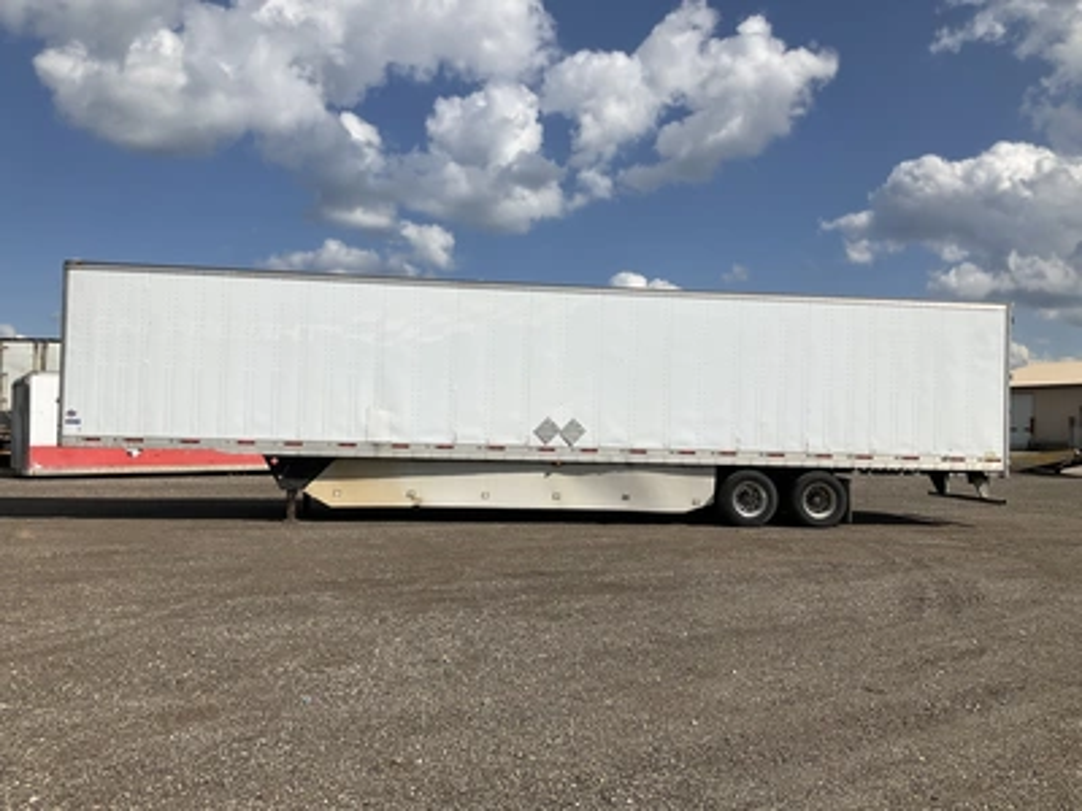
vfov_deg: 48.2
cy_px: 406
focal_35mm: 29
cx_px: 541
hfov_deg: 61.7
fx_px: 906
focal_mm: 3
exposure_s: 1/4405
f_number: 1.8
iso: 25
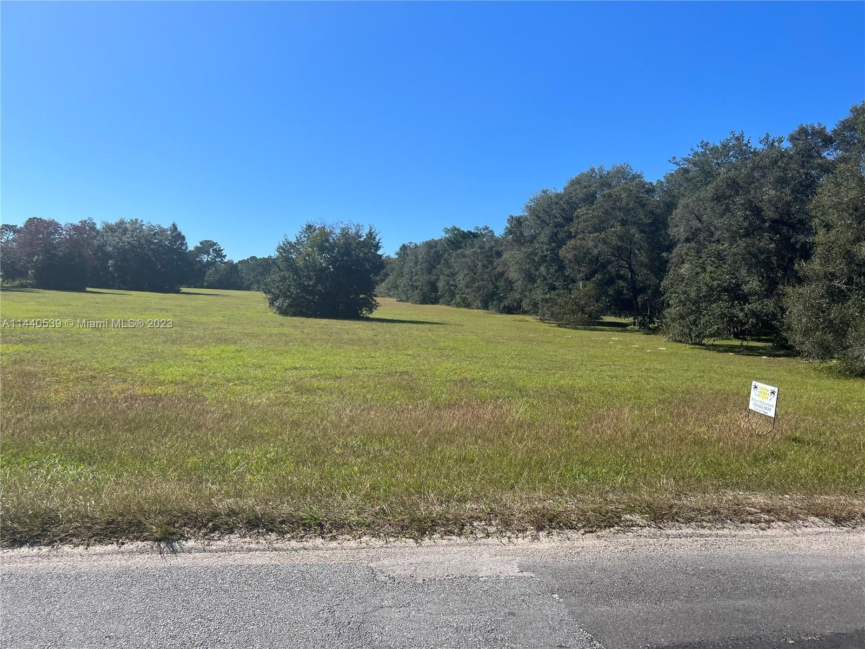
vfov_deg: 53.1
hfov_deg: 67.3
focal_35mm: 26
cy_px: 324
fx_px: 650
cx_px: 432
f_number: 1.5
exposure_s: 1/4115
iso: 50
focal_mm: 5.7
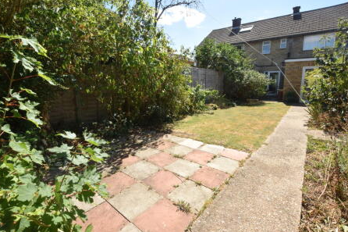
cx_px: 174
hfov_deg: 96.8
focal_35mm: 16
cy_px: 109
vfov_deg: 73.6
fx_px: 155
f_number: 18
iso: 400
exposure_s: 1/80
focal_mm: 10
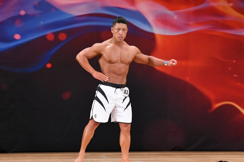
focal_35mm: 280
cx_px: 120
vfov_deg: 4.9
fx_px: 1897
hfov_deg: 7.4
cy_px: 88
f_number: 5.6
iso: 3200
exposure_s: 1/400
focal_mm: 160
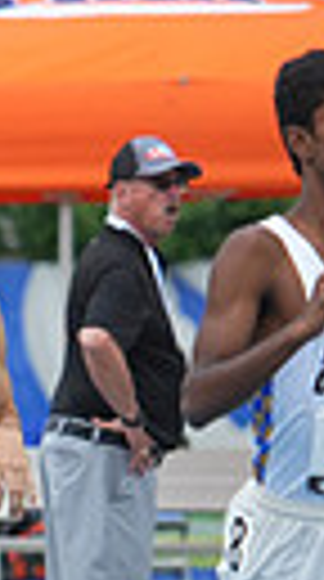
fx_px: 15256
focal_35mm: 993
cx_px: -806
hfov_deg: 1.2
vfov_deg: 2.2
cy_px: 393
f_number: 5.6
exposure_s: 1/1250
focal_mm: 210
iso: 400
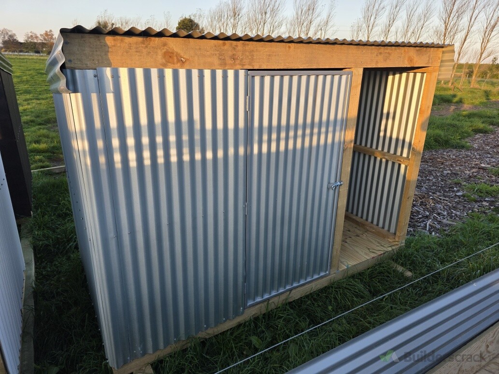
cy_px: 187
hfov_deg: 73.9
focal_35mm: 23
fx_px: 332
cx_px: 250
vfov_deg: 58.9
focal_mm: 6.3
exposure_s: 1/359
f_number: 1.7
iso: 40
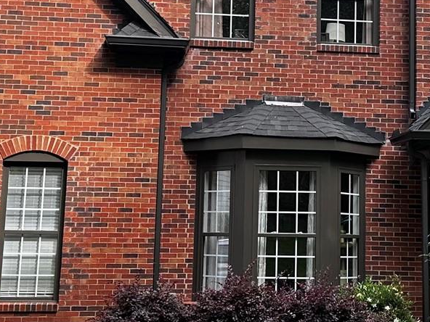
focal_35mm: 83
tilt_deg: +10.1
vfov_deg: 17.6
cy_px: 61
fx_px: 1031
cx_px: 293
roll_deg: -0.6
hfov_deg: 23.4
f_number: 1.78
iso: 80
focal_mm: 6.86
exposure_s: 1/663
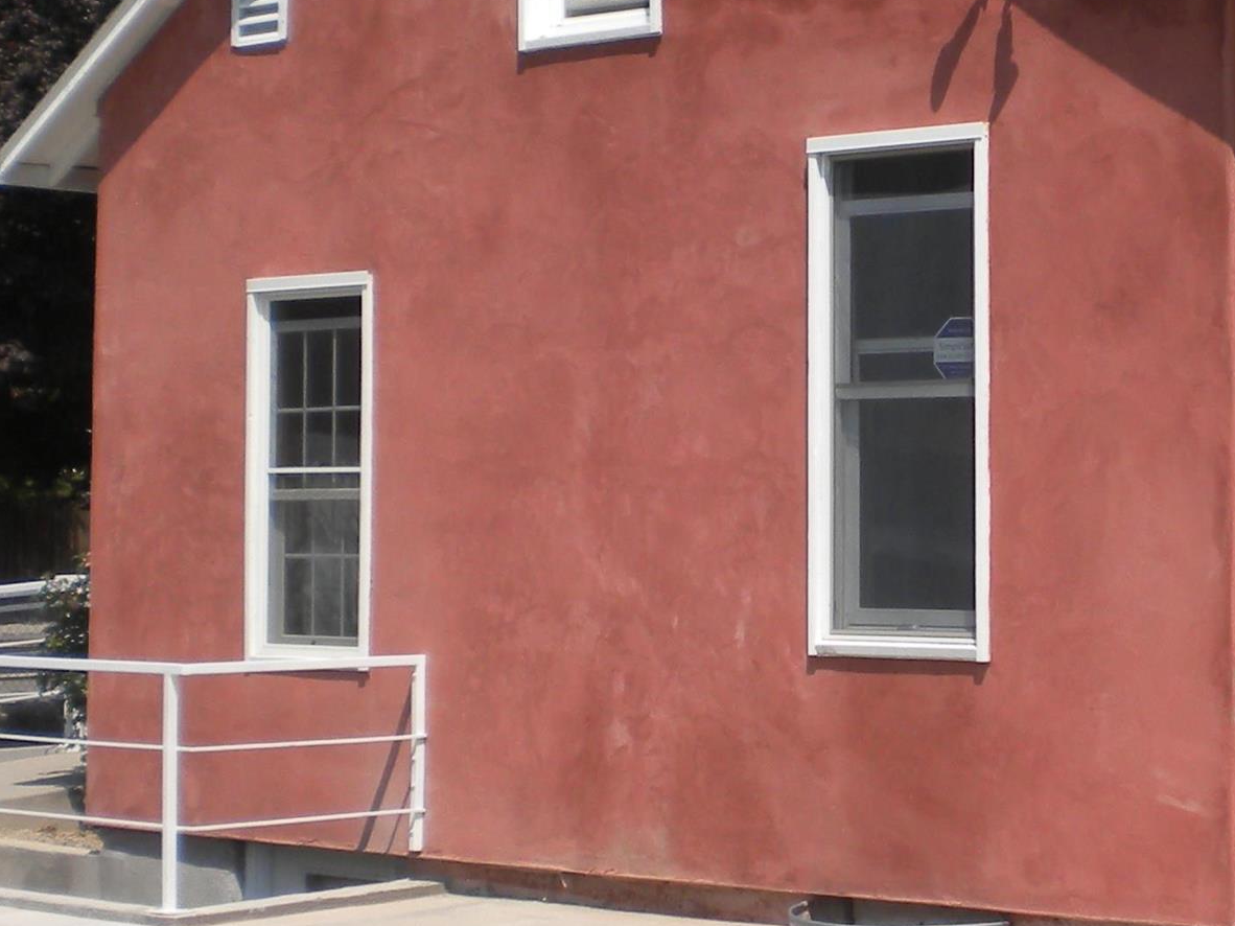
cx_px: 1217
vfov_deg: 16.2
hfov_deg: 20.9
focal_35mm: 91
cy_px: 269
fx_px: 3246
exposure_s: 1/886
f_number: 4.6
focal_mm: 6.3
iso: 80
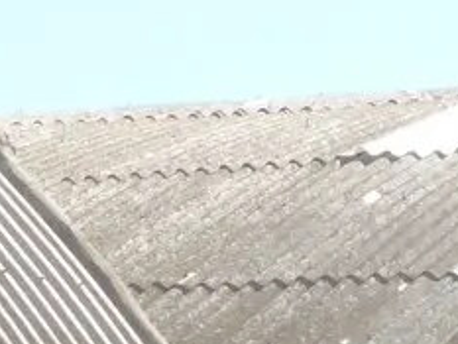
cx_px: 894
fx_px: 8869
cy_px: 767
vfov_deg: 2.2
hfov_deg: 2.9
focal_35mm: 670
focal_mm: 21.8
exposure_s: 1/320
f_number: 5.4
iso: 100
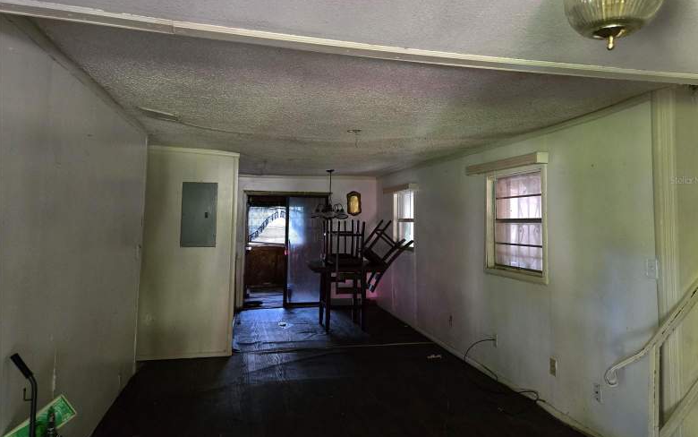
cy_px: 180
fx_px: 476
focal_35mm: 25
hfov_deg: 72.5
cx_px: 354
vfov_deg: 49.1
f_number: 1.8
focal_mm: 5.4
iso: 1250
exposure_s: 1/60
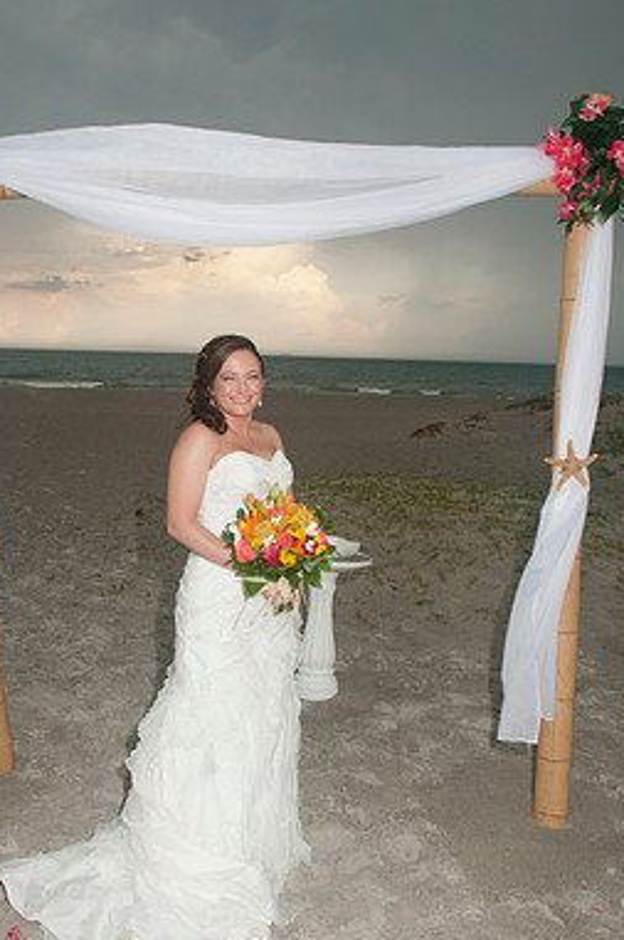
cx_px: 270
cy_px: 530
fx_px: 1017
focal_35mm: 39
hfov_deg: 34.1
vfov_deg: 49.5
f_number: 5.6
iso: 400
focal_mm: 22
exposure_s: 1/200
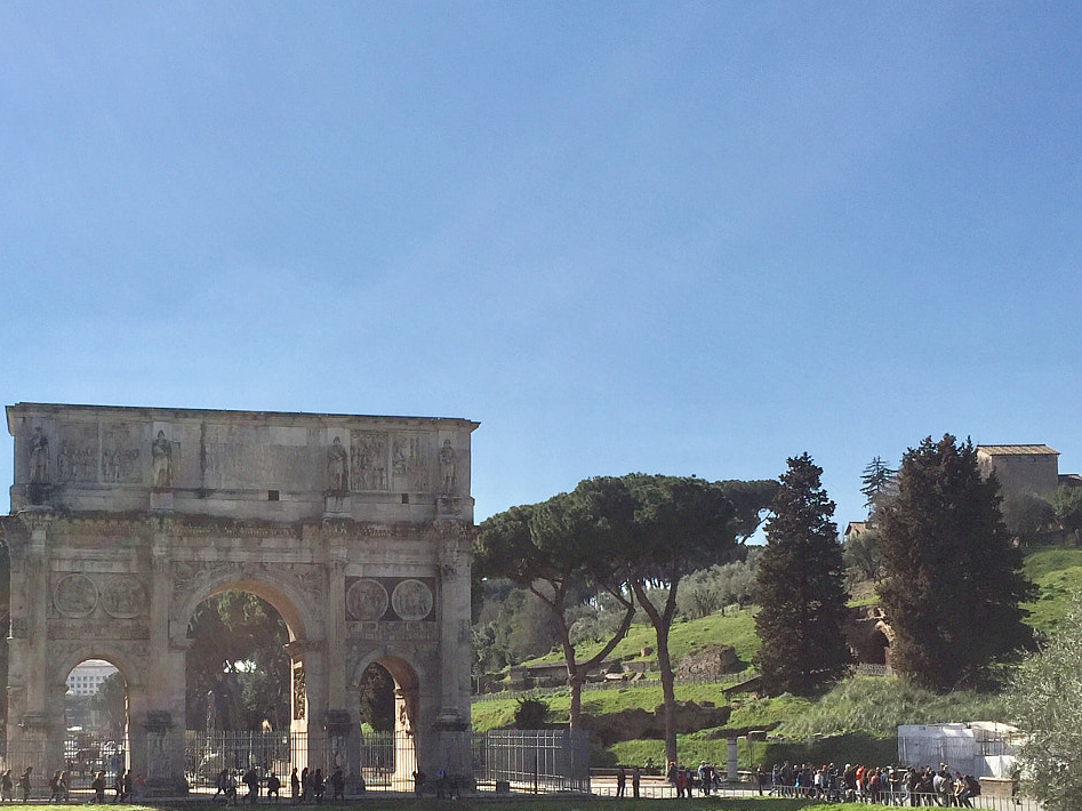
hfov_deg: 38.5
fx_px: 1531
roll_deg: -0.7
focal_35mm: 49
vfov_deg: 29.3
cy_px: 593
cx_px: 377
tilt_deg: +4.8
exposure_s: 1/3300
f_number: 2.2
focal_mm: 4.15
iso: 32
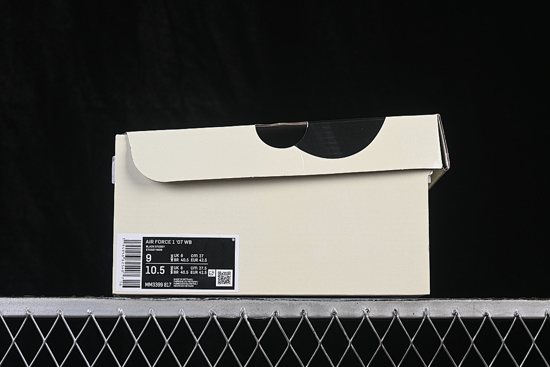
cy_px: 184
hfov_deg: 27.0
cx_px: 275
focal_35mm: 75
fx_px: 1146
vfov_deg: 18.2
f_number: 8
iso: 160
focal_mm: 50
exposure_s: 1/80
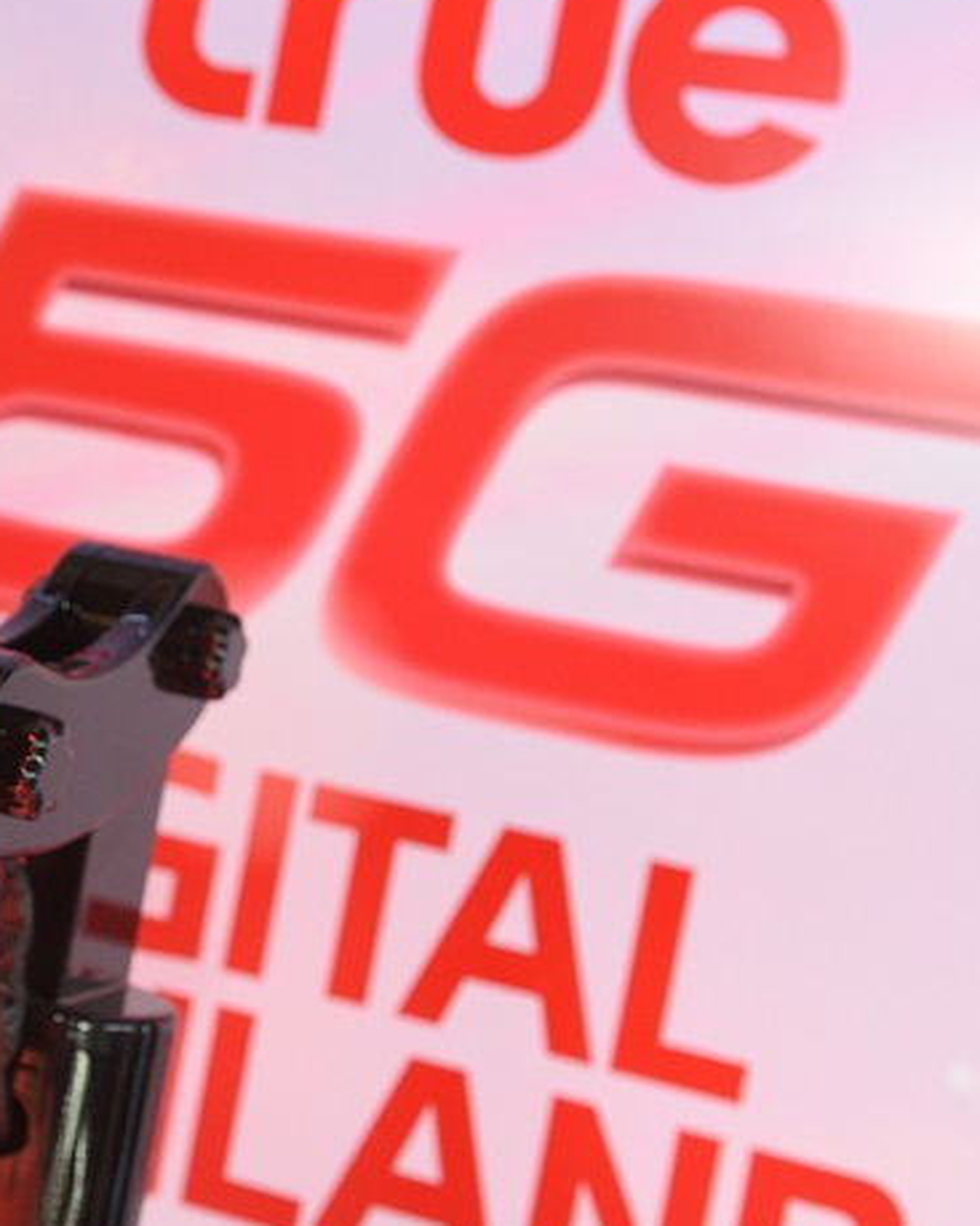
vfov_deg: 27.1
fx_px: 2539
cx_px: 104
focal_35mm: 70
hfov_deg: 21.4
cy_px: 612
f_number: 4
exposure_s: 1/200
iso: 1600
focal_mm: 38
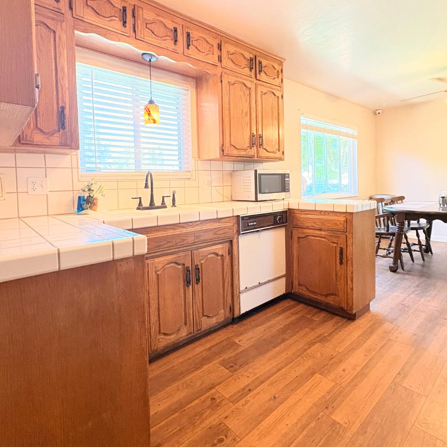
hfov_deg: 77.6
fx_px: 278
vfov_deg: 77.3
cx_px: 210
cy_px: 195
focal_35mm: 19
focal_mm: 2.22
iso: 400
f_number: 2.2
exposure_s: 1/60
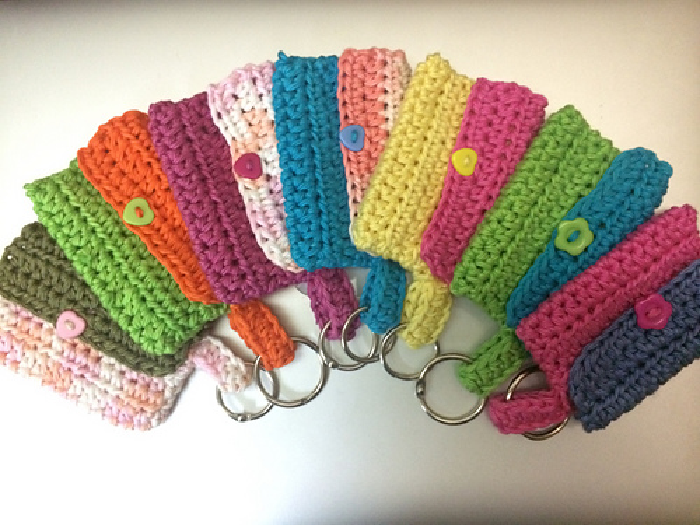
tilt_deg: -85.8
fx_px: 586
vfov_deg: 48.2
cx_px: 350
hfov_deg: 61.7
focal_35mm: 29
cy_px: 262
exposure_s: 1/17
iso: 500
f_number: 2.2
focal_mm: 4.15
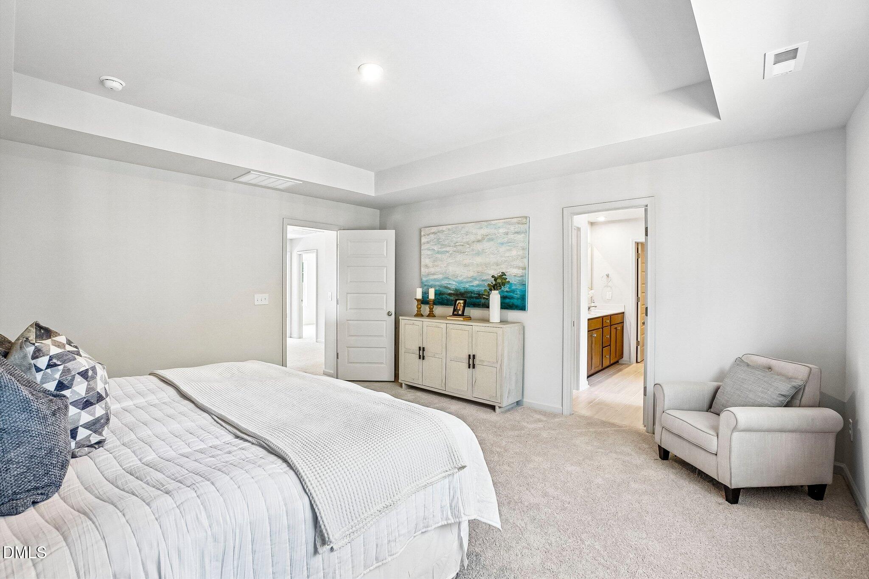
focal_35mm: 15
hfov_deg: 100.4
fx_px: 362
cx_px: 434
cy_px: 290
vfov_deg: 77.3
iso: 400
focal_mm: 10
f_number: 8
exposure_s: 1/6
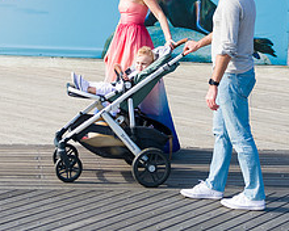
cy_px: 3
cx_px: 125
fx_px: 804
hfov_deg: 20.4
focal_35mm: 94
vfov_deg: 16.1
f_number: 5
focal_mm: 38
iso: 200
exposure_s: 1/2000
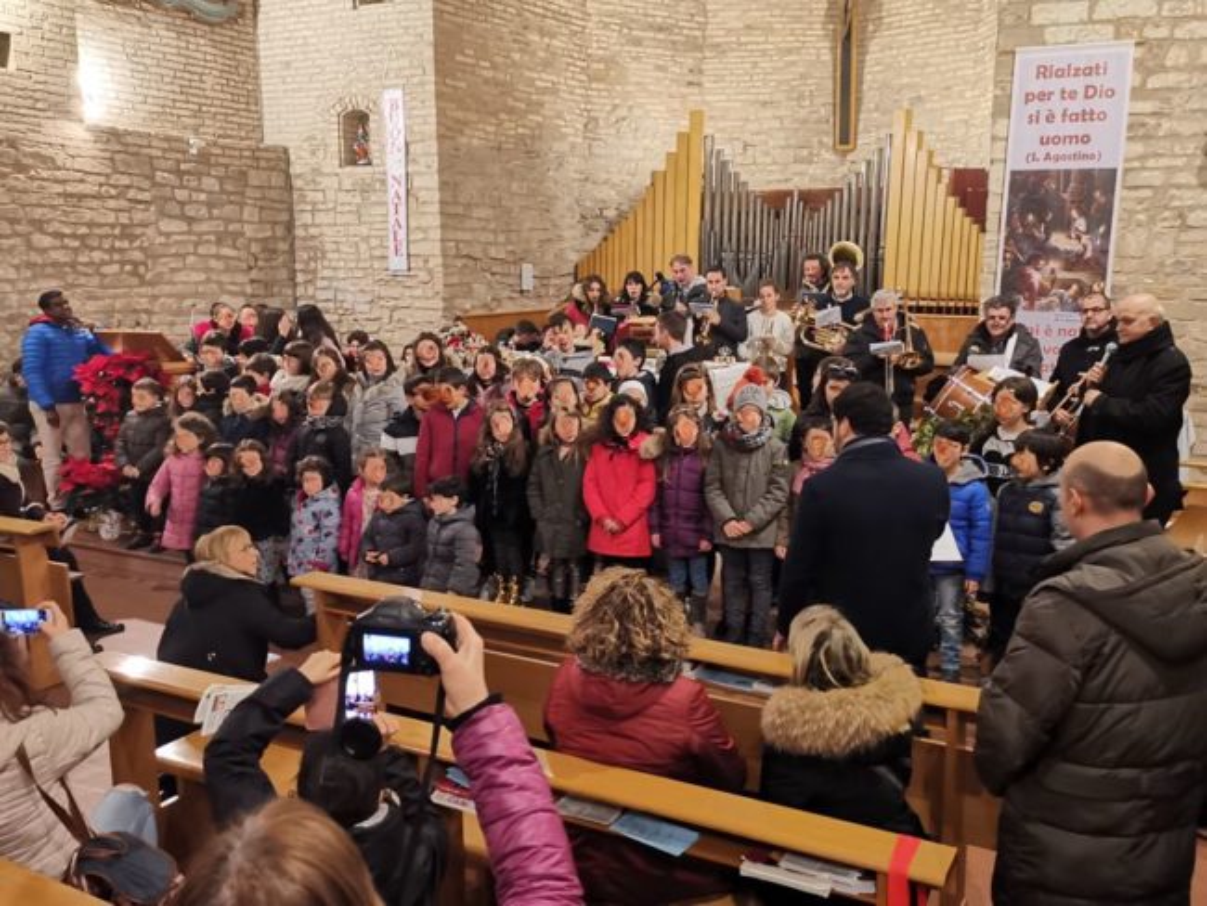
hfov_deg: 55.3
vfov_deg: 43.0
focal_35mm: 33
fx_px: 1151
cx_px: 604
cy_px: 453
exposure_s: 1/33.3
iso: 500
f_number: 1.8
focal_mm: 5.58
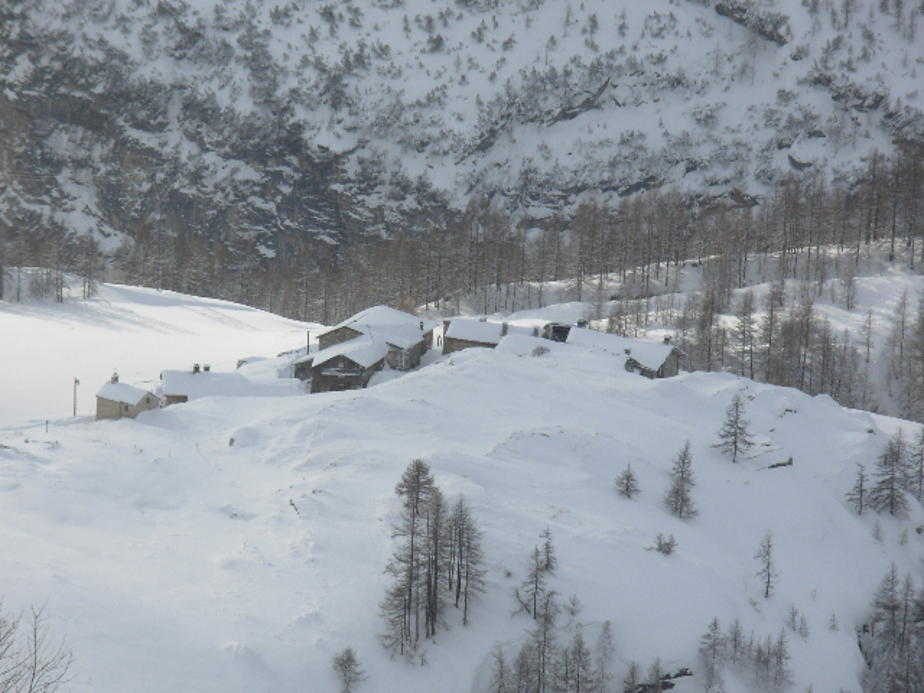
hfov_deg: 10.4
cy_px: 346
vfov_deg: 7.8
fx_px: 5072
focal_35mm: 190
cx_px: 462
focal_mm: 31.4
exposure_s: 1/790
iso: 50
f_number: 5
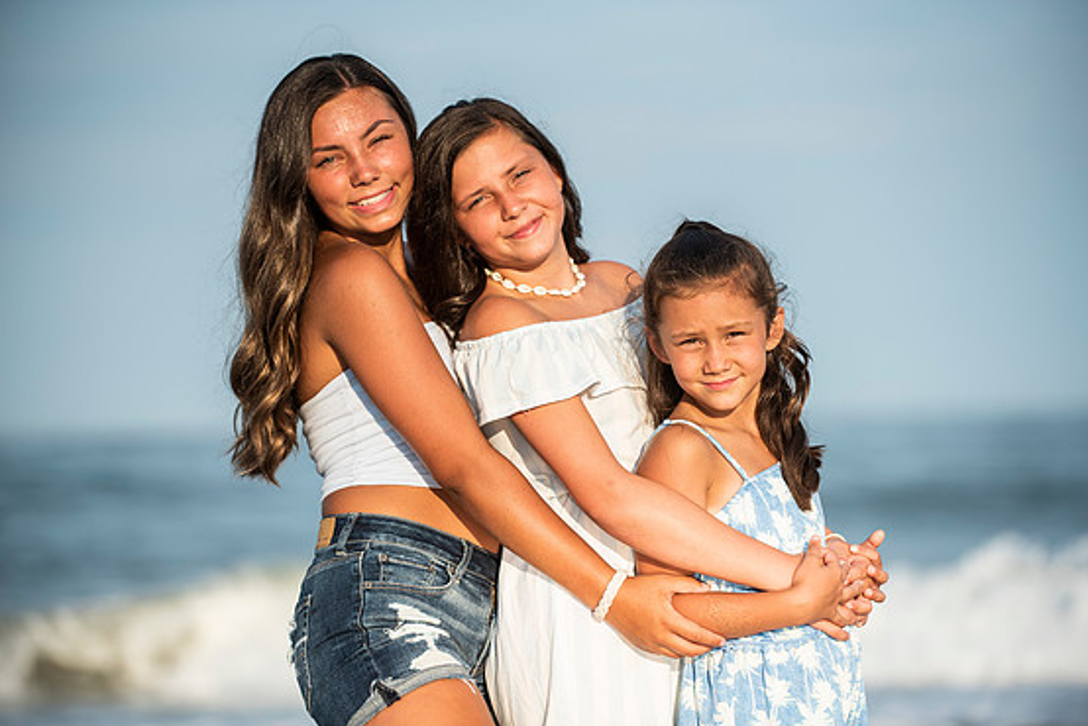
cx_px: 554
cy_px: 354
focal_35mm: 136
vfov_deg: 10.1
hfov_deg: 15.1
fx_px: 4112
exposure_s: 1/4000
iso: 250
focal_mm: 130
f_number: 3.2
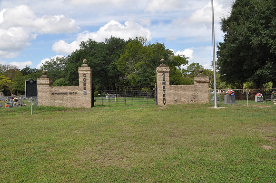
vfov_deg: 39.9
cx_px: 138
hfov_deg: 57.3
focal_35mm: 33
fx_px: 253
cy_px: 92
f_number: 11
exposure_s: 1/125
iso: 200
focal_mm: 22
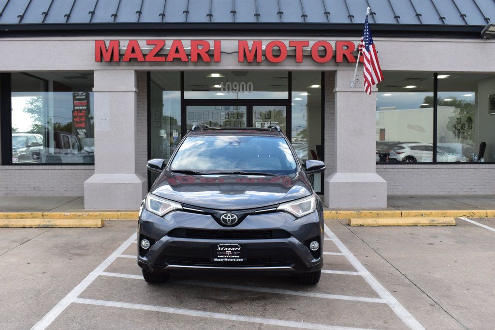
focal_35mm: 36
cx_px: 248
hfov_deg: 53.1
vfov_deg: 36.8
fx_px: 495
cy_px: 165
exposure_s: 1/125
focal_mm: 24
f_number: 9
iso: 400
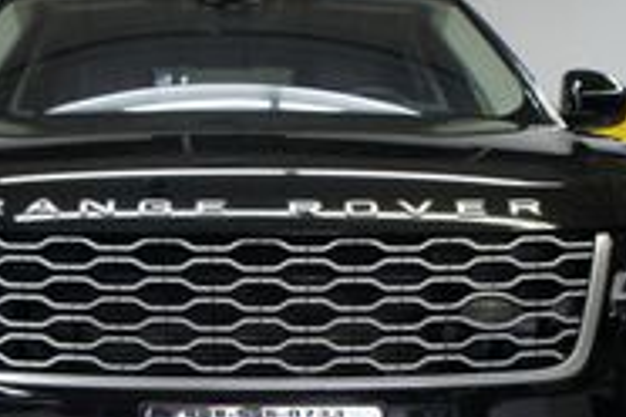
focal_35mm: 71
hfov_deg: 28.3
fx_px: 1235
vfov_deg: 18.9
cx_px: 232
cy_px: 353
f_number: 4
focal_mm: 22
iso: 250
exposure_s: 1/40
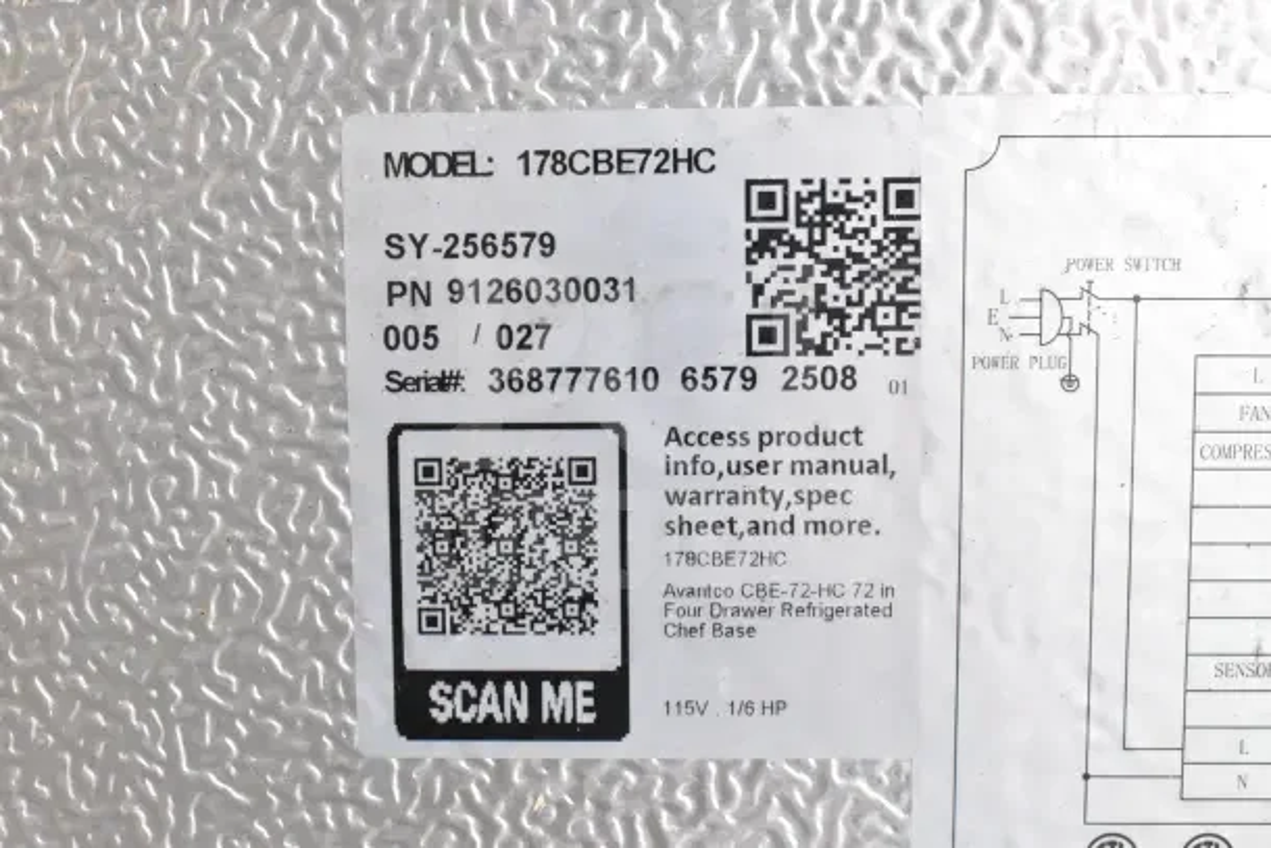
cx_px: 636
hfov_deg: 38.9
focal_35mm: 51
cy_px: 424
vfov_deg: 26.5
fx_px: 1801
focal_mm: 34
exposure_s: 1/400
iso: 6400
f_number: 10
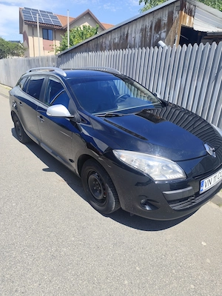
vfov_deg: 73.9
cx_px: 111
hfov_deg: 58.9
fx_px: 197
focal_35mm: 23
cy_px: 148
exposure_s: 1/720
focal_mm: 6.14
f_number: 1.65
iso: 50
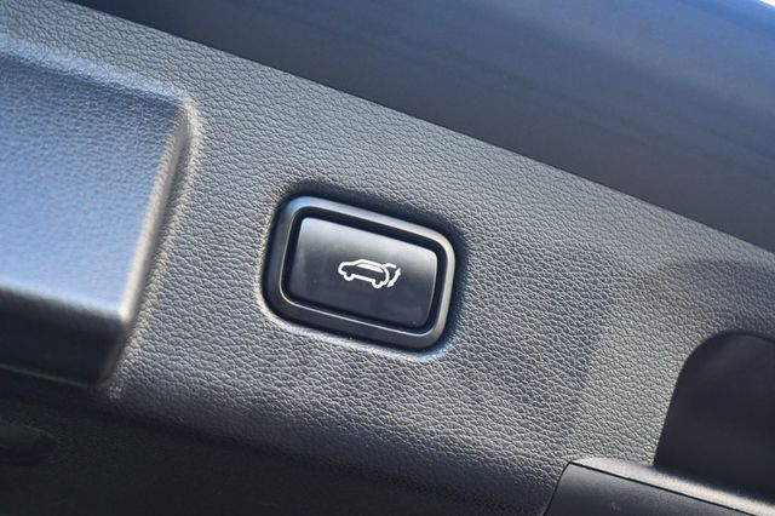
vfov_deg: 19.7
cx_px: 388
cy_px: 258
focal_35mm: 69
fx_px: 1485
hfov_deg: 29.3
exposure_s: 1/125
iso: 1100
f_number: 5.3
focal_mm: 46
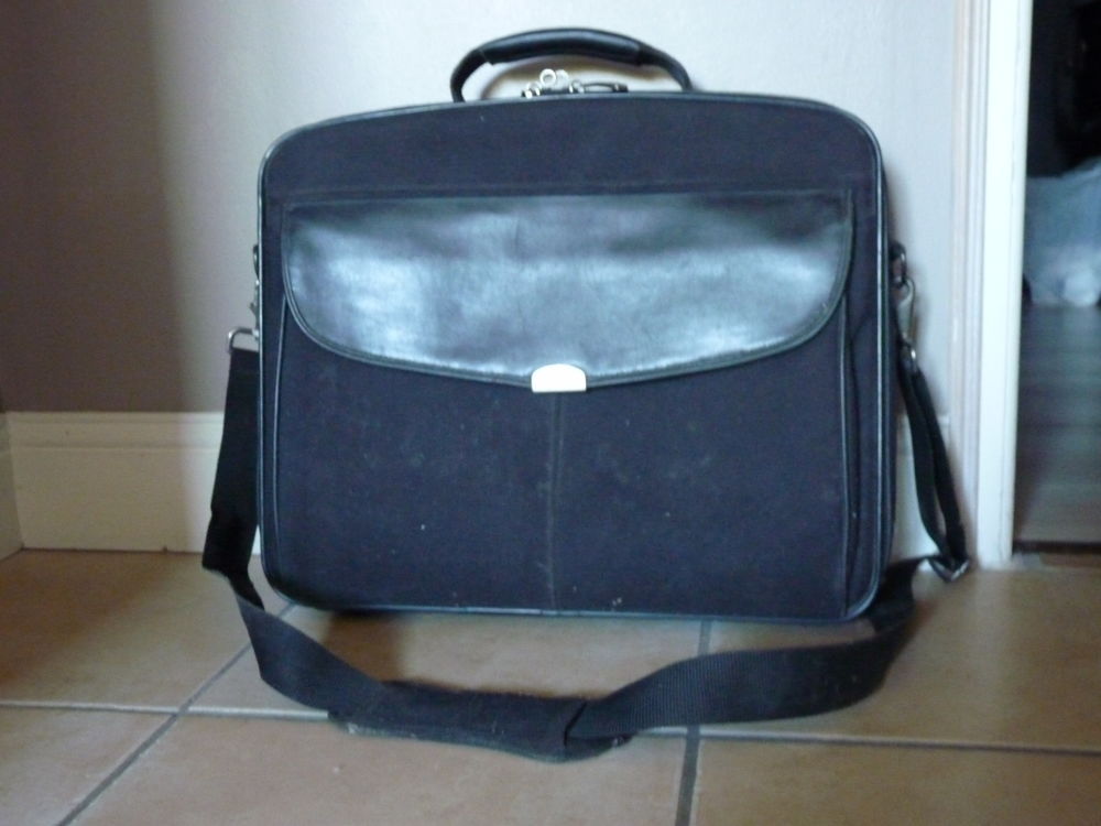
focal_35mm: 38
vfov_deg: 37.7
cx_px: 550
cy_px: 413
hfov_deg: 49.0
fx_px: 1209
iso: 800
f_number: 3
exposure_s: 1/10
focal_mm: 6.8
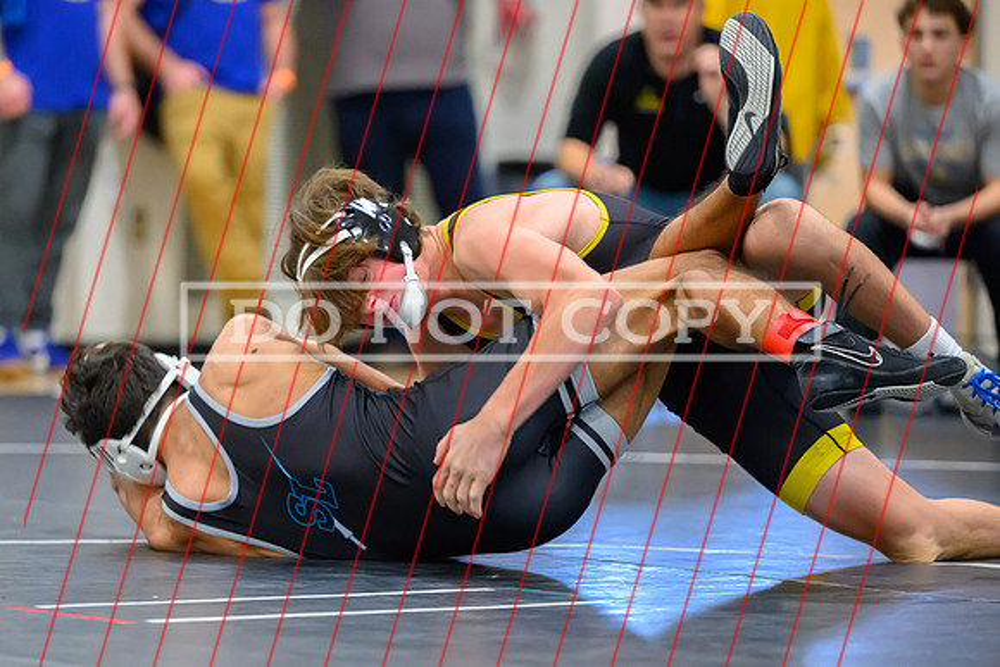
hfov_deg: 10.0
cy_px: 323
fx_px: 5687
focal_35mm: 205
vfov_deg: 6.7
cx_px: 477
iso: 8000
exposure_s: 1/640
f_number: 2.8
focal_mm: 165
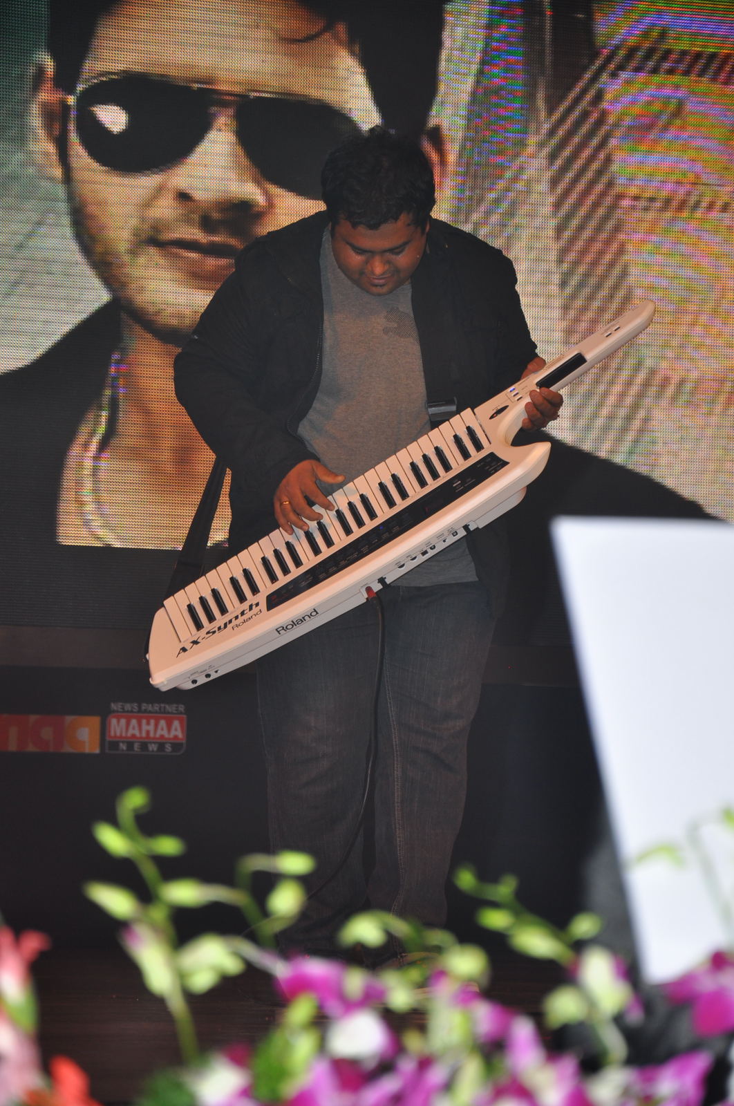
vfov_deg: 13.1
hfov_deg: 8.7
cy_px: 553
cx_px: 367
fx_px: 4831
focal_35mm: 158
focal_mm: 105
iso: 320
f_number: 5.6
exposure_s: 1/125
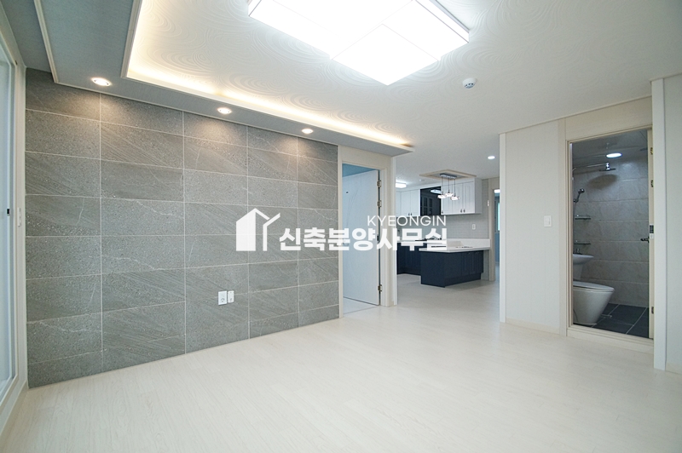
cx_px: 341
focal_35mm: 15
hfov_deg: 100.4
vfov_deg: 77.2
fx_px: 284
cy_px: 226
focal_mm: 10
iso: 800
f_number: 4
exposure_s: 1/200
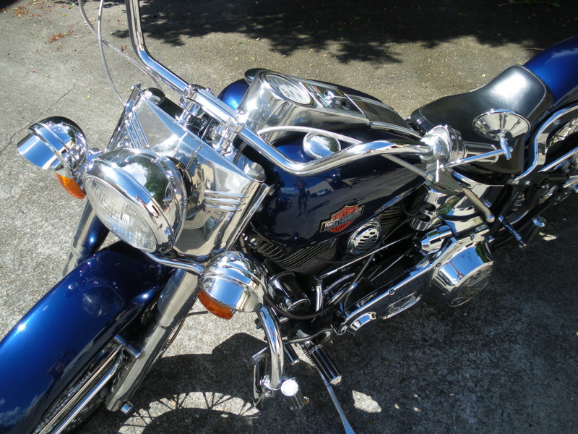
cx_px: 289
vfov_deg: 39.7
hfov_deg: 51.4
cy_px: 217
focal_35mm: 36
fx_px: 601
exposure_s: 1/320
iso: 64
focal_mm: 6.3
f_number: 3.5
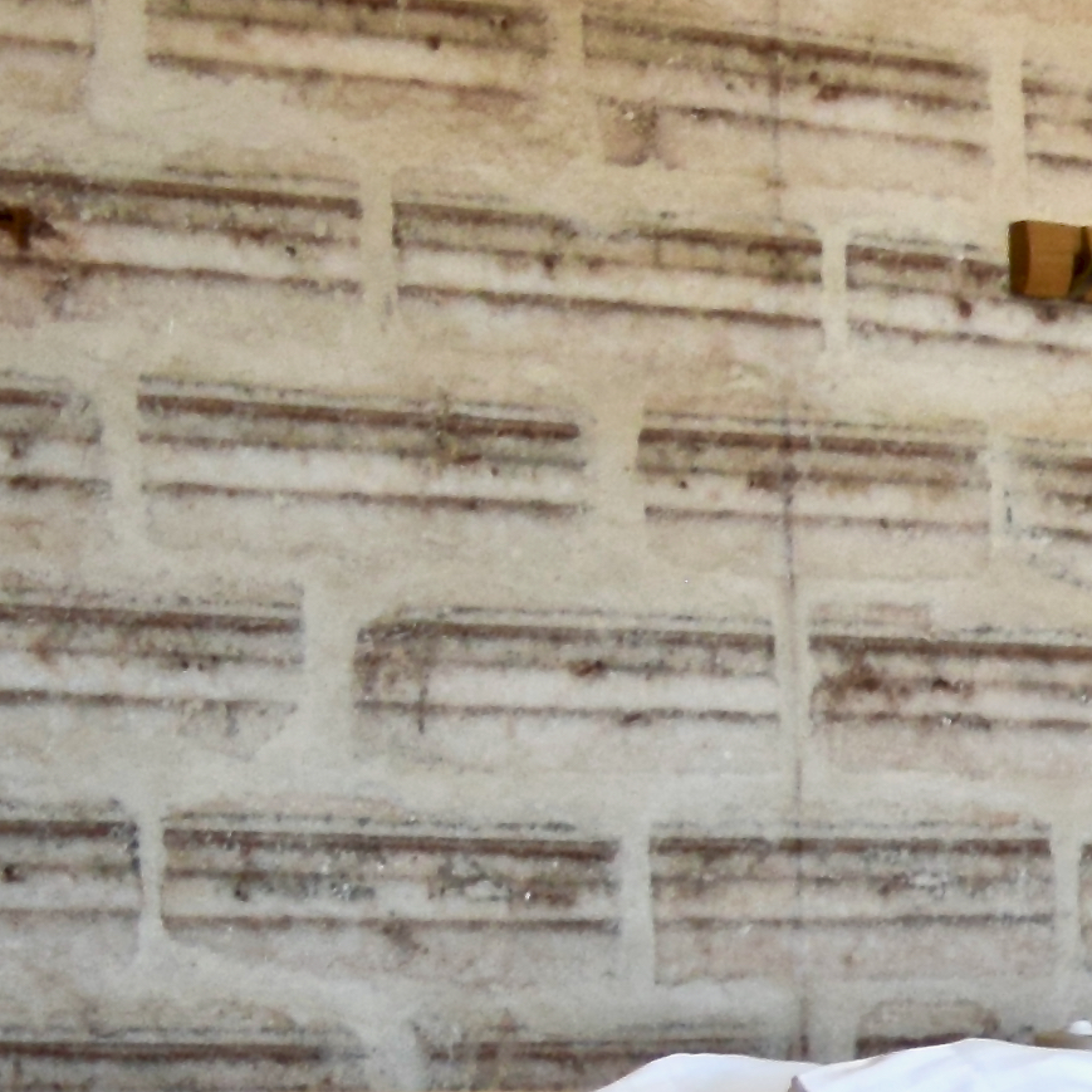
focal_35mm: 176
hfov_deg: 7.9
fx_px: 6282
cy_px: 1575
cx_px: 3713
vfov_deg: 9.7
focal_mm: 20
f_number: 4
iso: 450
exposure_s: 1/60
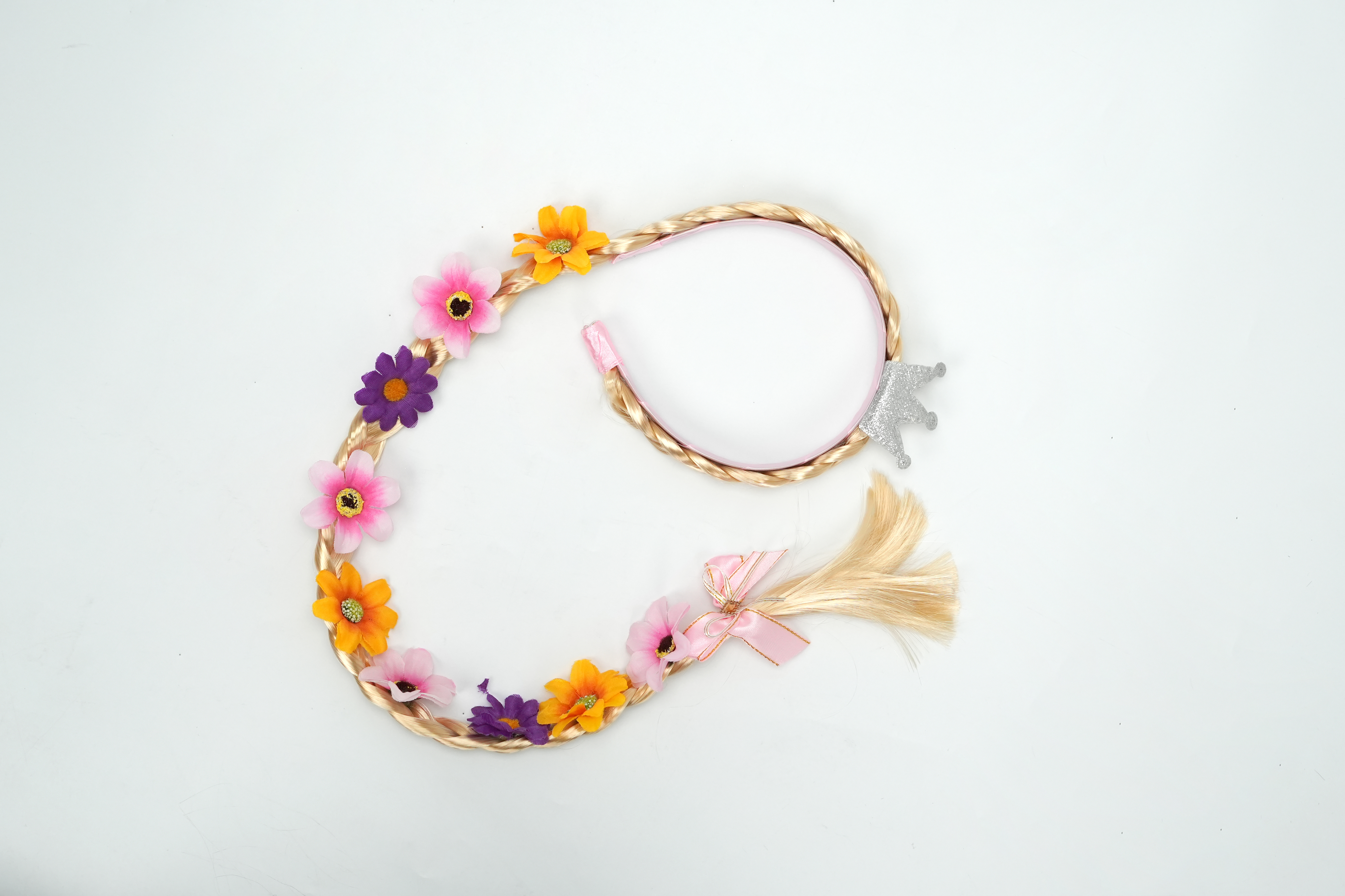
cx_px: 672
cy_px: 448
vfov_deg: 24.6
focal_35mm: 55
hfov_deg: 36.2
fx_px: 2055
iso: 1250
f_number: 4.5
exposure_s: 1/1000
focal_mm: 55
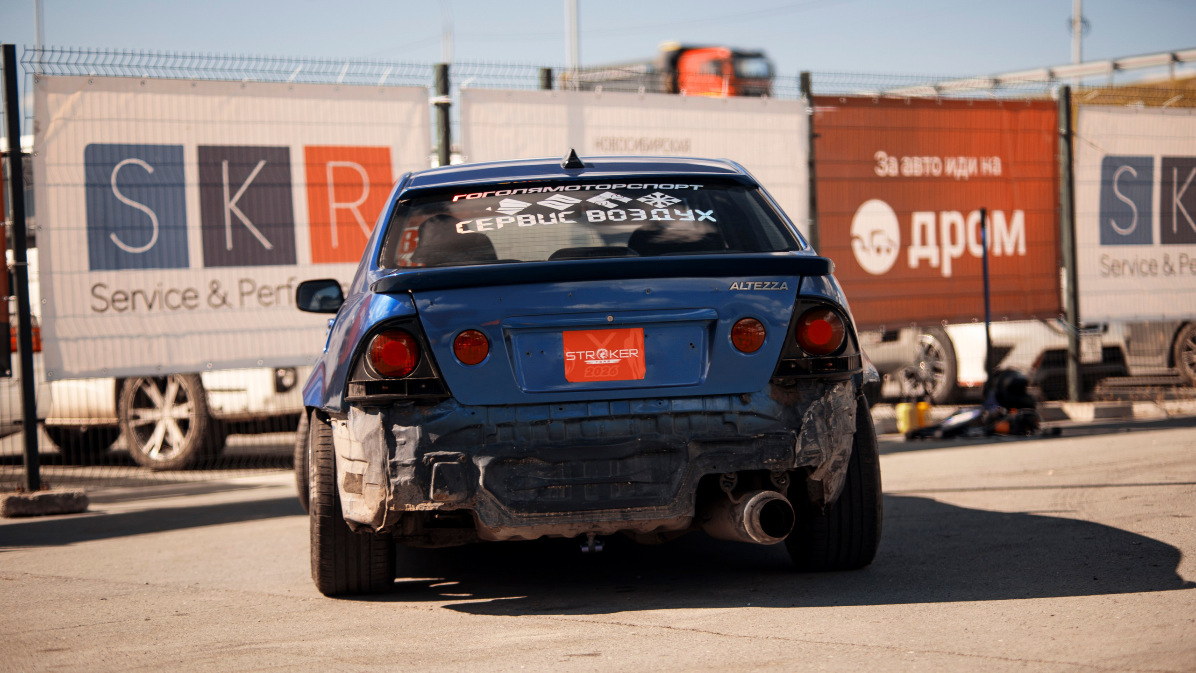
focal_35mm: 89
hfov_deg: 23.9
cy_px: 336
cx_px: 598
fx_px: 2824
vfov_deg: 13.6
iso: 200
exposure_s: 1/125
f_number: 1.8
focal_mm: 85
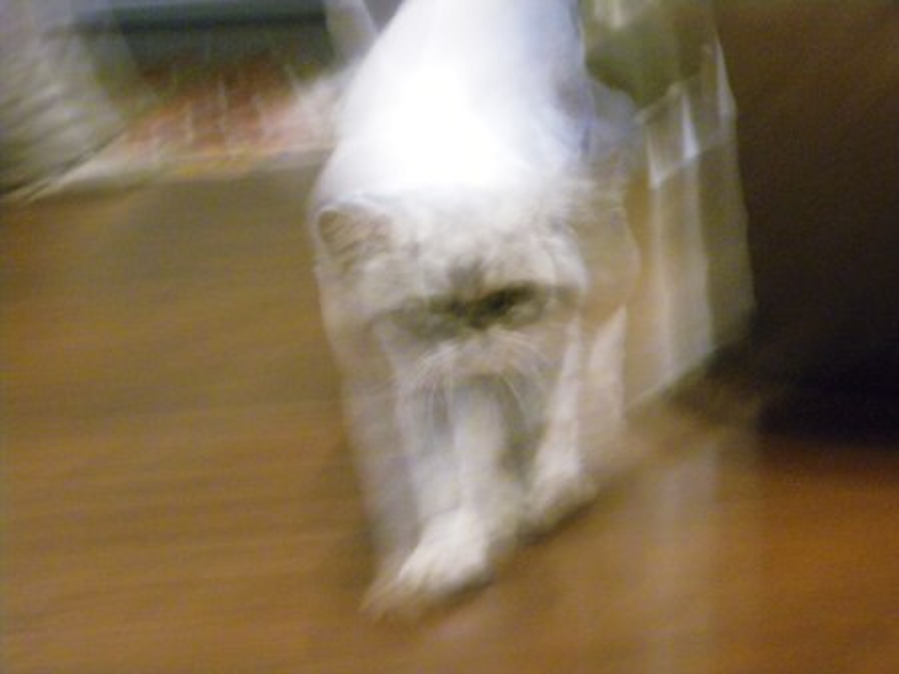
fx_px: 2675
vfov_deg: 14.4
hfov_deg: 19.1
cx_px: 450
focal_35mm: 103
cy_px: 337
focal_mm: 22.1
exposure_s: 1
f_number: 5.6
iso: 800
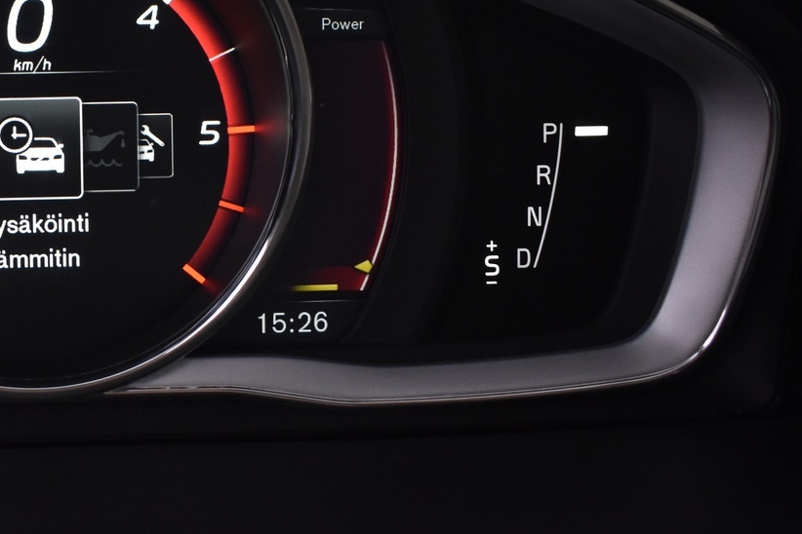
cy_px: 115
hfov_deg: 29.2
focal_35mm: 65
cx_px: 28
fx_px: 1448
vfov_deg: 20.7
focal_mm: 22
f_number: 3.8
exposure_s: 1/30
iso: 1400
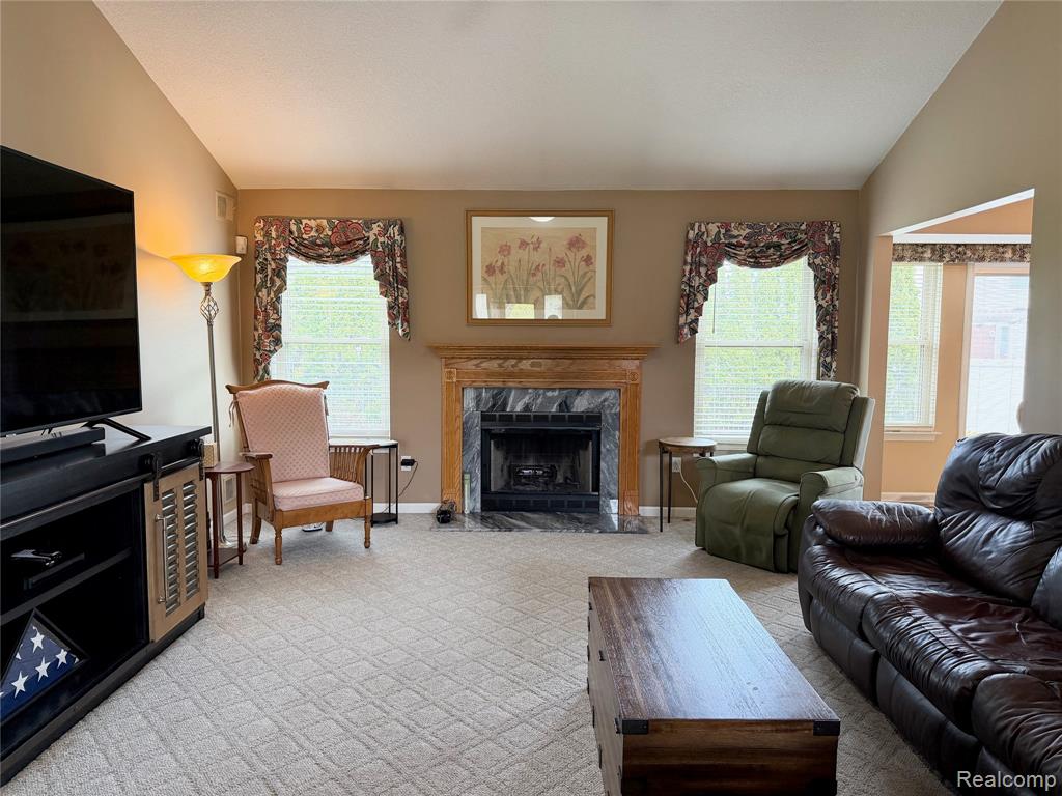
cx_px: 531
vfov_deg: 56.8
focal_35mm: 24
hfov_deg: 71.6
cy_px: 398
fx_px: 736
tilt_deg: -5.1
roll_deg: -0.4
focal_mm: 6.76
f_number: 1.78
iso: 250
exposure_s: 1/120
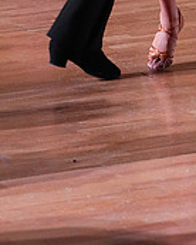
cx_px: 77
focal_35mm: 268
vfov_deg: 7.1
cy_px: -142
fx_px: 1947
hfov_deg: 5.8
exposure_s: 1/400
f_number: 5
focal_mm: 85
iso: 10000
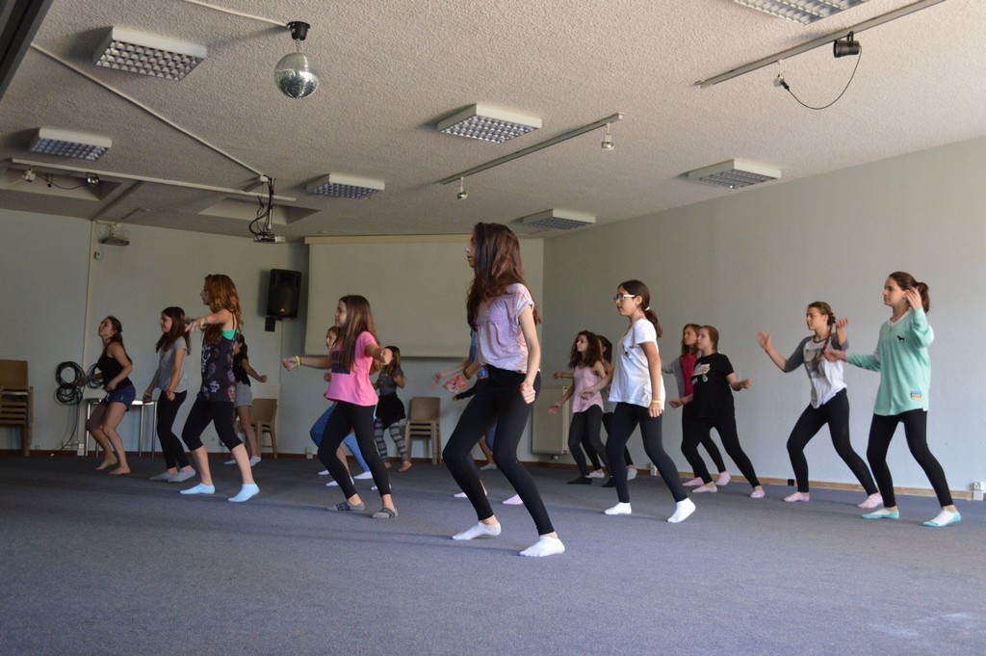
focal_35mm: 36
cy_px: 328
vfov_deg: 36.8
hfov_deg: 53.2
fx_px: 985
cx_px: 493
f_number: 4
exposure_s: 1/125
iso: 1400
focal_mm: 24
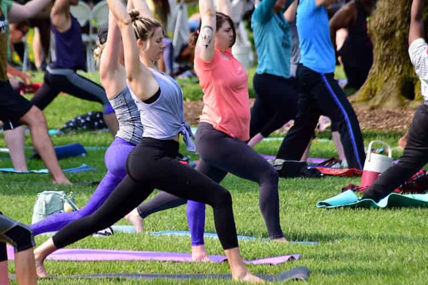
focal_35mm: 422
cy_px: 85
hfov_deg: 4.9
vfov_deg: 3.3
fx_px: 5012
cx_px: 157
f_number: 5.6
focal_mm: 195
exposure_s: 1/320
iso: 125
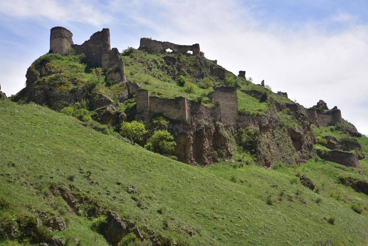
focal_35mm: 50
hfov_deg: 39.6
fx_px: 511
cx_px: 184
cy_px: 123
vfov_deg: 27.0
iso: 100
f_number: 11
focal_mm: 50
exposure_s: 1/125
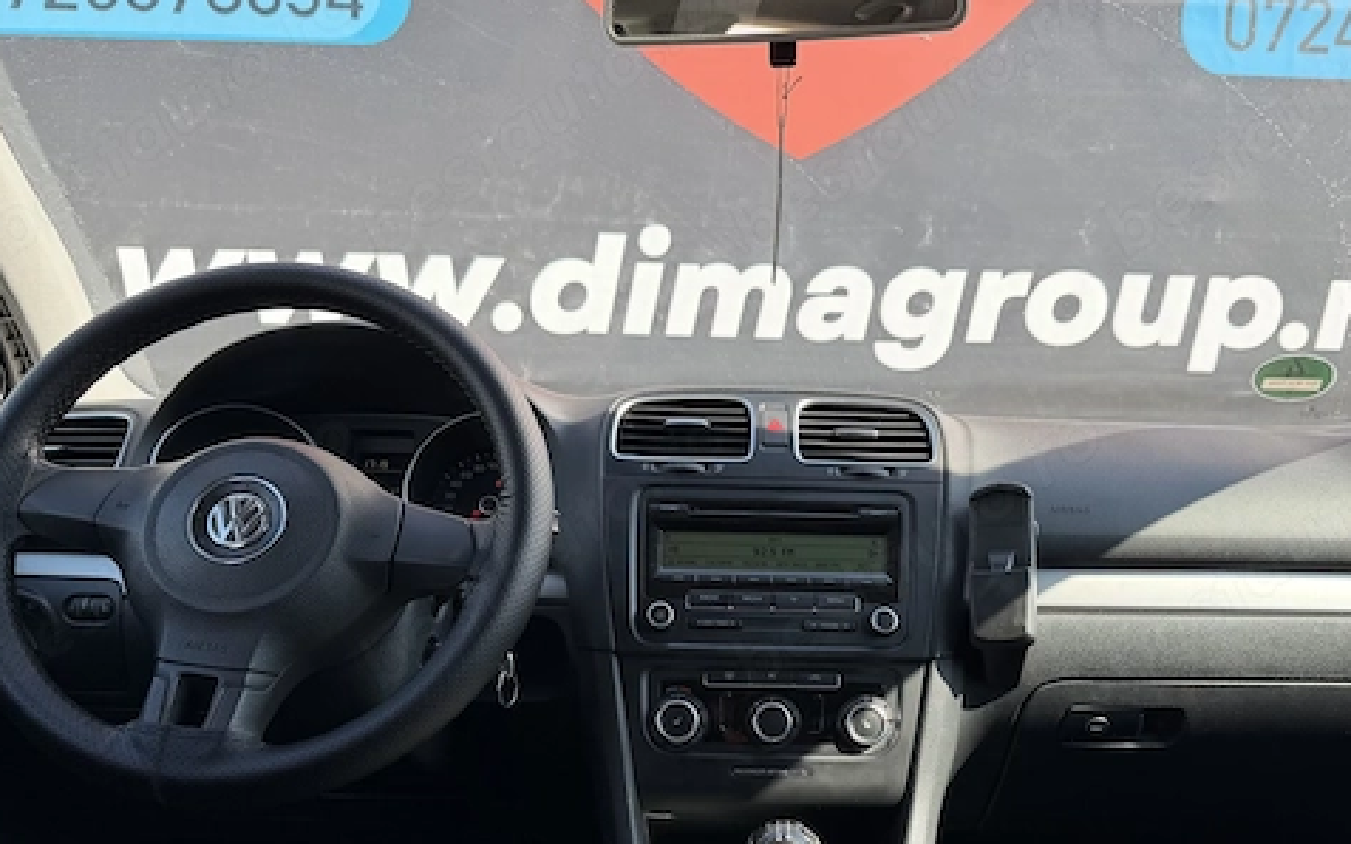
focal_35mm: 32
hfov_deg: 59.5
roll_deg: -0.5
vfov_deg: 38.8
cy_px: 586
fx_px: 1178
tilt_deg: -5.4
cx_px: 762
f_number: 1.78
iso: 80
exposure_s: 1/563
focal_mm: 6.76
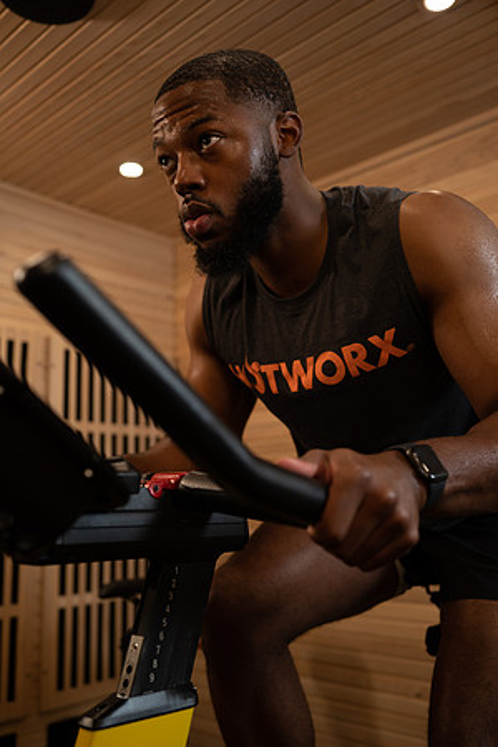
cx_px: 249
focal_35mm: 35
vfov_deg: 54.4
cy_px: 374
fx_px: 726
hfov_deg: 37.9
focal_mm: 35
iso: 400
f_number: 2.8
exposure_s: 1/160
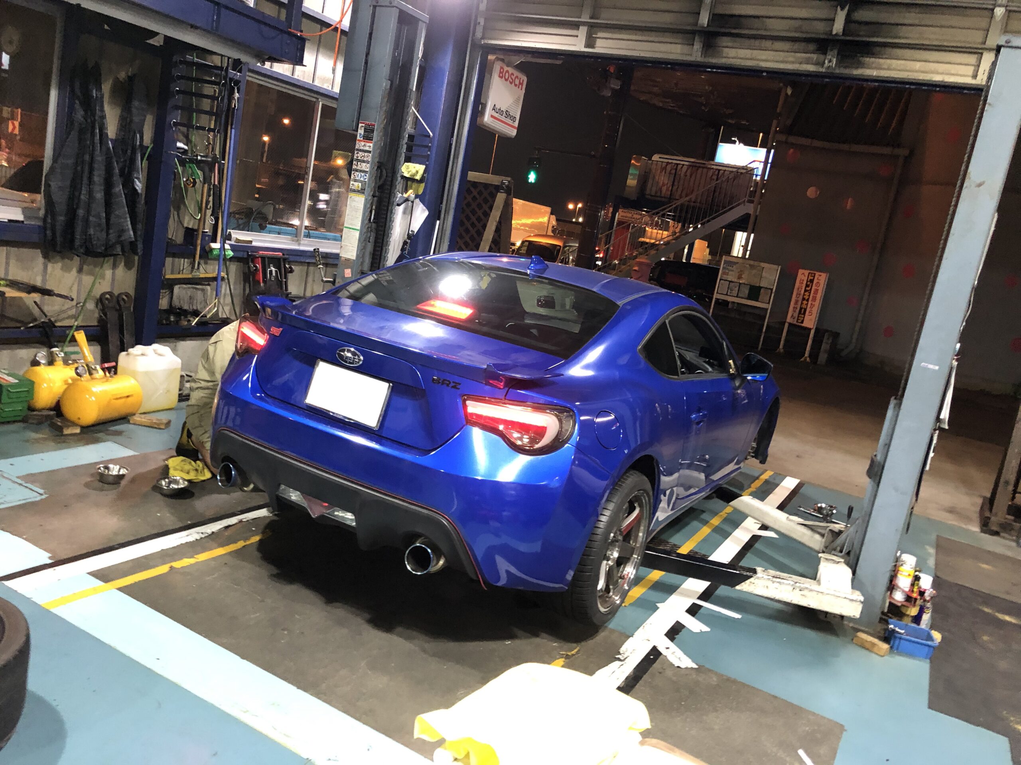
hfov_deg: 63.4
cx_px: 510
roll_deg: -10.4
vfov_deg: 49.7
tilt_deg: -11.6
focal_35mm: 28
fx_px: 826
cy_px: 382
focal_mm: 3.99
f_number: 1.8
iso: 100
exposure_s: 1/7
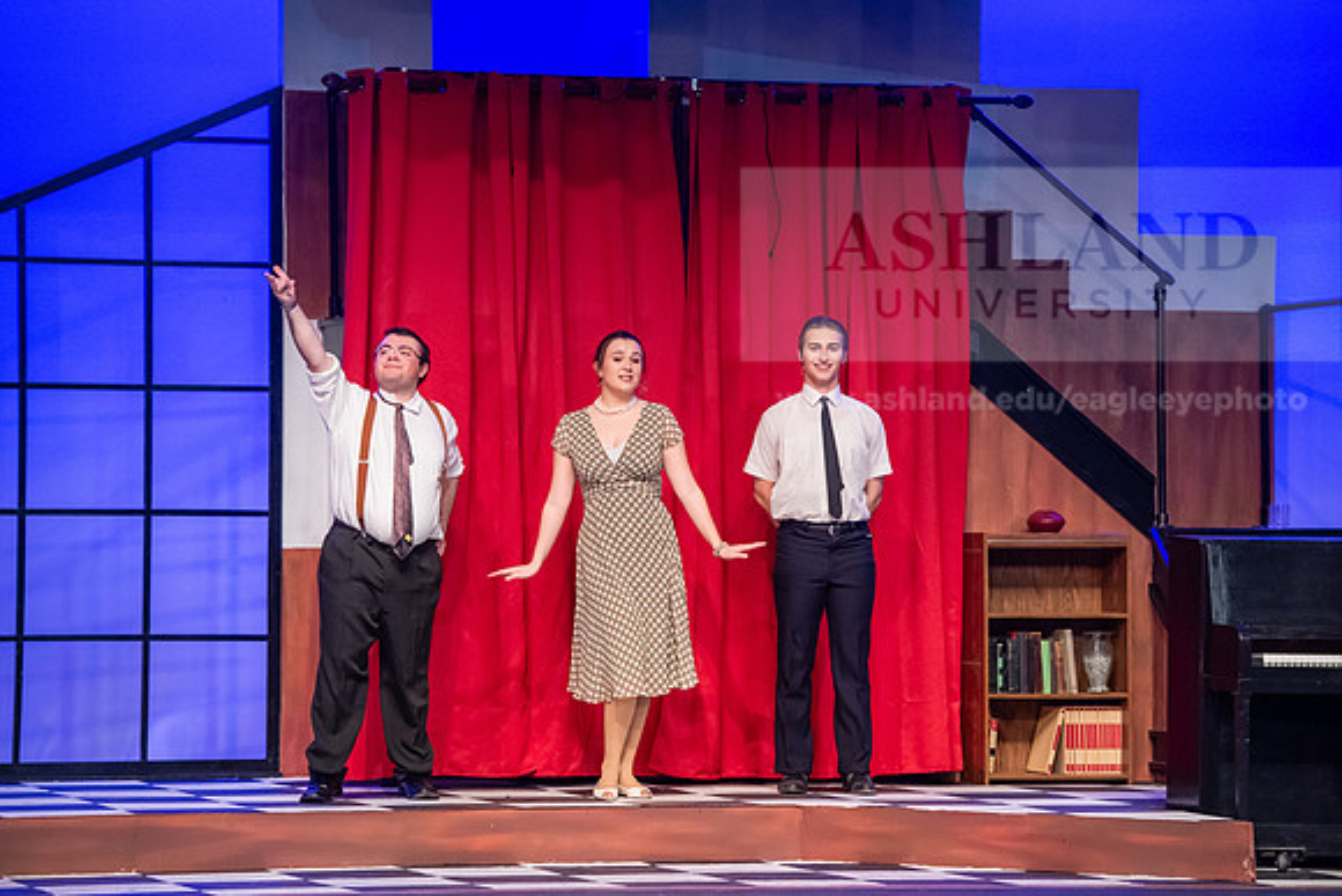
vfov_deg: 9.5
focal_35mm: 145
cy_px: 448
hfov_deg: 14.2
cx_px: 671
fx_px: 5406
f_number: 3.2
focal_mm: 145
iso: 3200
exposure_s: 1/200
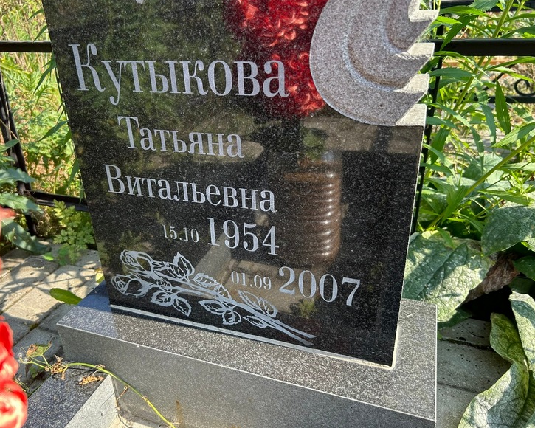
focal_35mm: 28
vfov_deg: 51.5
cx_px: 248
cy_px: 208
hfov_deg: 62.1
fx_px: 443
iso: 50
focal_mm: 5.7
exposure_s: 1/628
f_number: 1.5
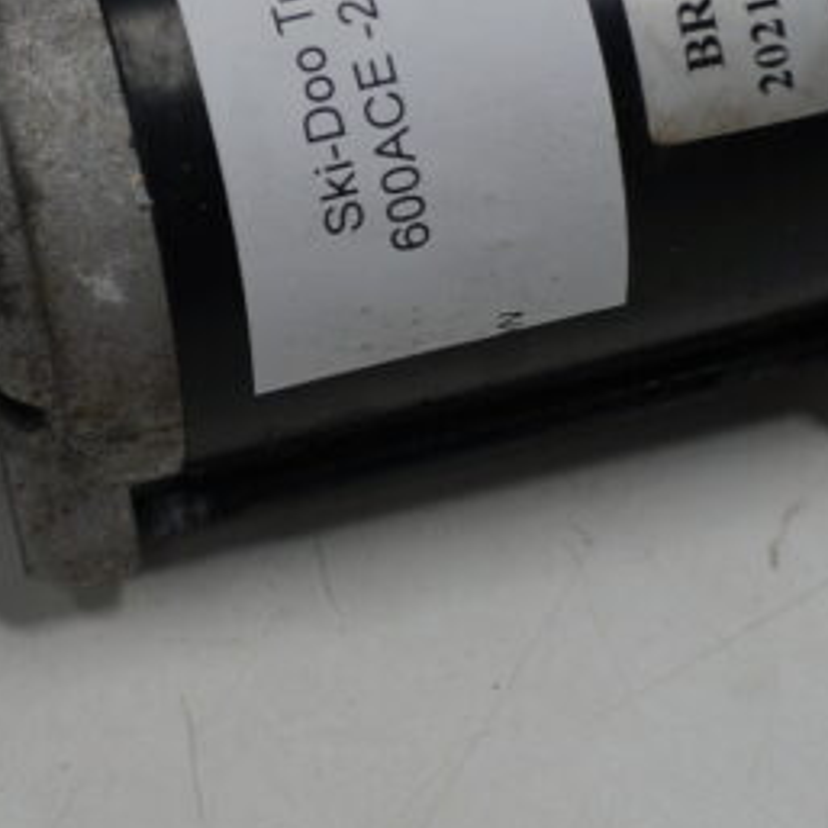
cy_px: 37
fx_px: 2617
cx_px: 335
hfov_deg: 18.0
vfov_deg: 17.6
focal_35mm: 97
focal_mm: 19
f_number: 3.5
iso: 100
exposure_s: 1/100
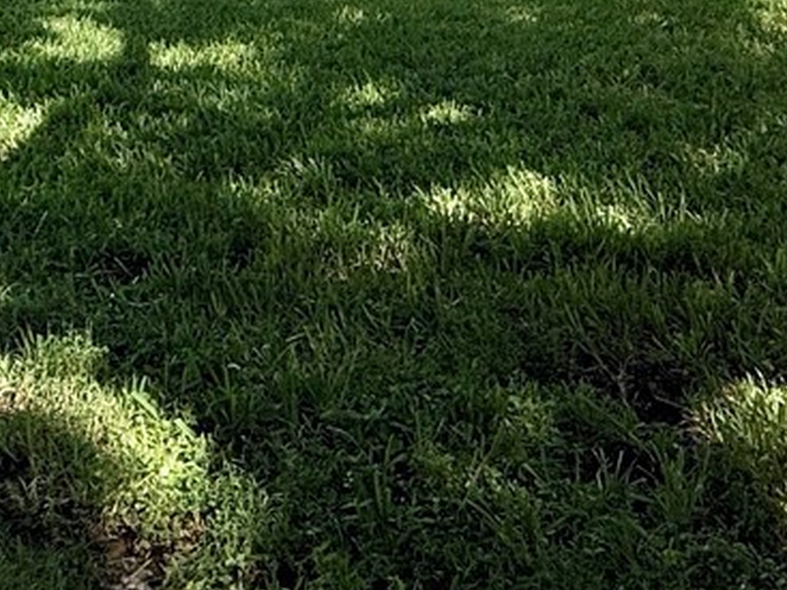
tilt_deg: -1.3
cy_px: -330
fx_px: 1386
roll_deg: +1.3
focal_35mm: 61
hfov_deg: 31.5
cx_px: 287
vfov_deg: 20.2
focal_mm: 2.22
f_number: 2.2
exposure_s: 1/1189
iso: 50
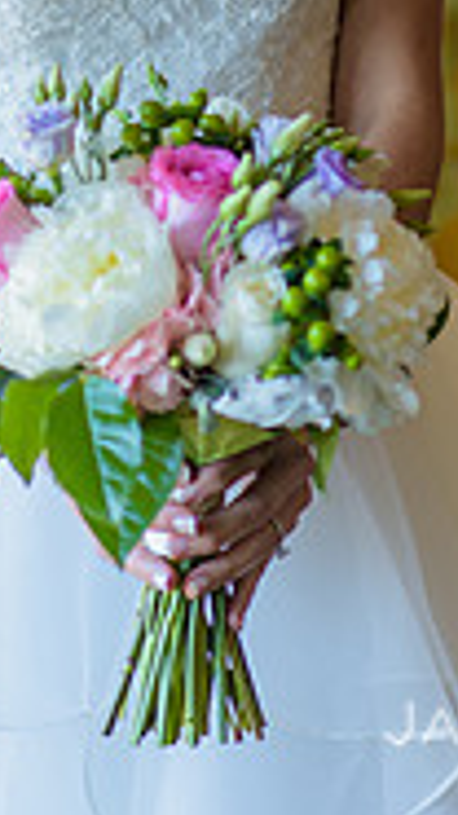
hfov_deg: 5.6
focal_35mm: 216
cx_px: 141
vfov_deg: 9.8
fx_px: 4666
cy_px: -150
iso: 200
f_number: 2
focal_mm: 85
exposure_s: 1/200
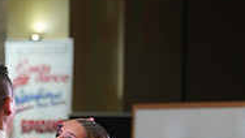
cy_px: 348
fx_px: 4212
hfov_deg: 3.3
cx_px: 25
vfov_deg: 1.9
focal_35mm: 648
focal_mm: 200
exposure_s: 1/200
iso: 4000
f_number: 6.3
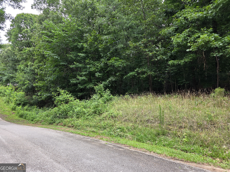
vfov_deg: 58.9
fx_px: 153
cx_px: 115
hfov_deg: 73.9
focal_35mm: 23
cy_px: 86
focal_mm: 6.3
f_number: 1.7
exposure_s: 1/180
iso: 50
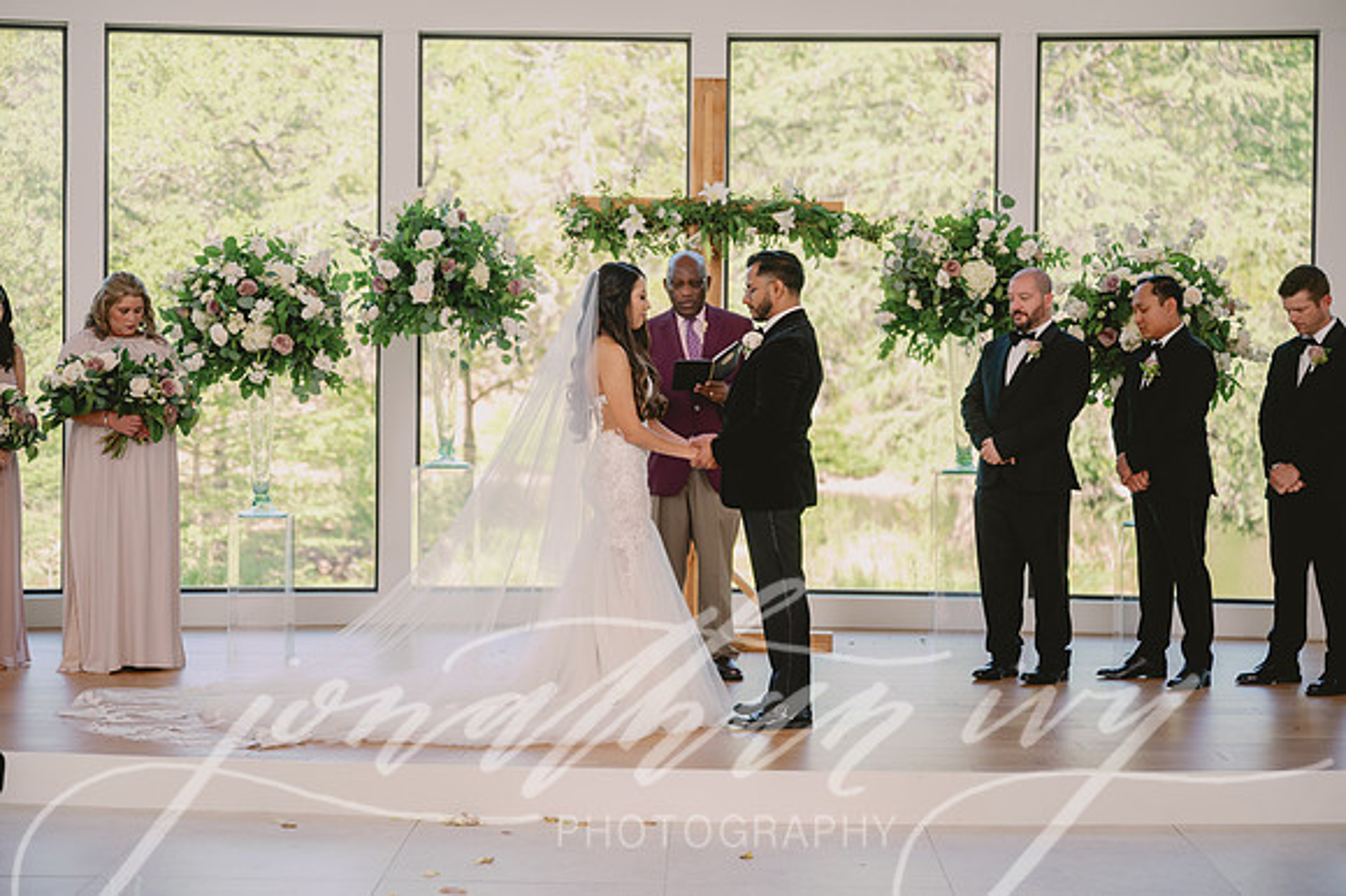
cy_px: 439
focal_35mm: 71
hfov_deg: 28.3
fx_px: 2669
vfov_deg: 19.1
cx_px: 659
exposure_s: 1/200
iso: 160
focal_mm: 70
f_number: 2.8
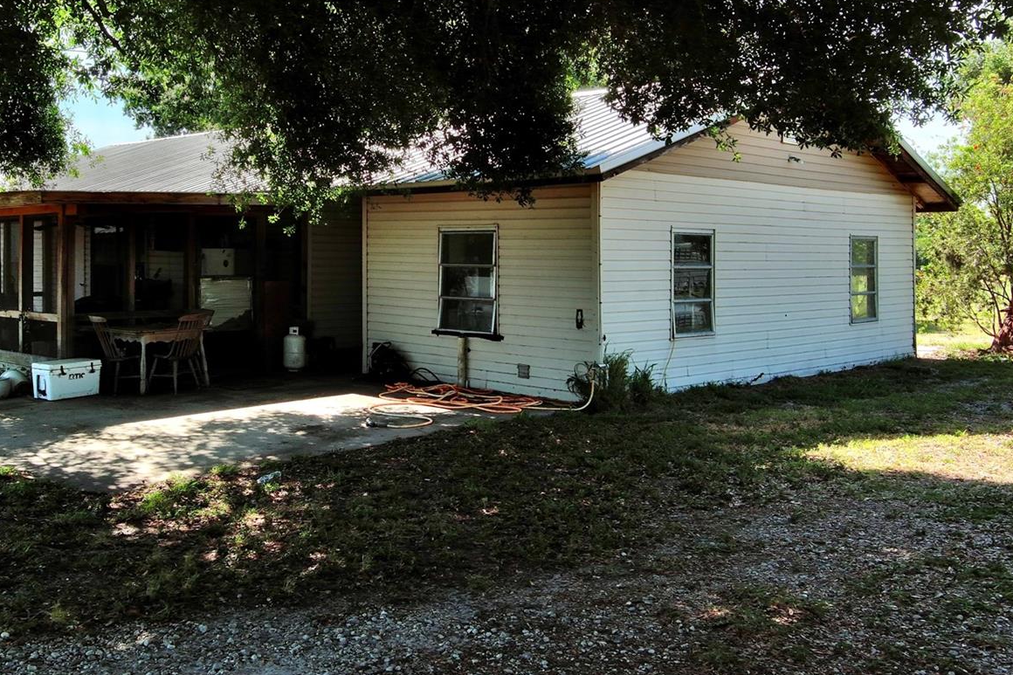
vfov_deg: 33.2
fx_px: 1125
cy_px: 258
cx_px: 373
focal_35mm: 40
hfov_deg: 48.0
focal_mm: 10.57
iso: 100
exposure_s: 1/320
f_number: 9
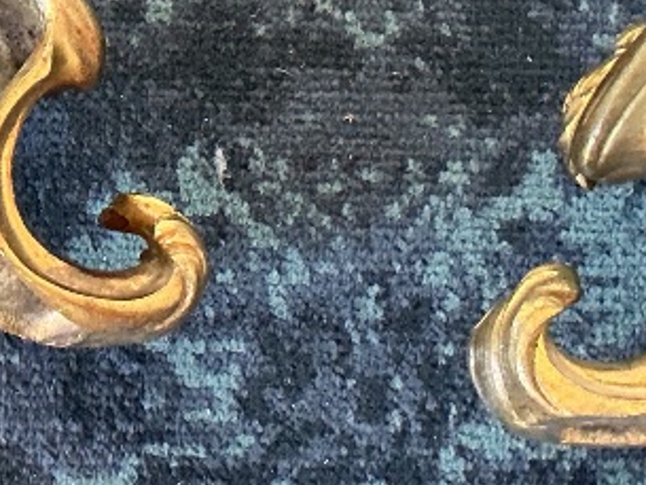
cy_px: -83
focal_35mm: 114
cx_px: -227
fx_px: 2128
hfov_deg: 16.2
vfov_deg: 12.7
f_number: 1.8
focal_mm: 3
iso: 200
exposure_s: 1/40
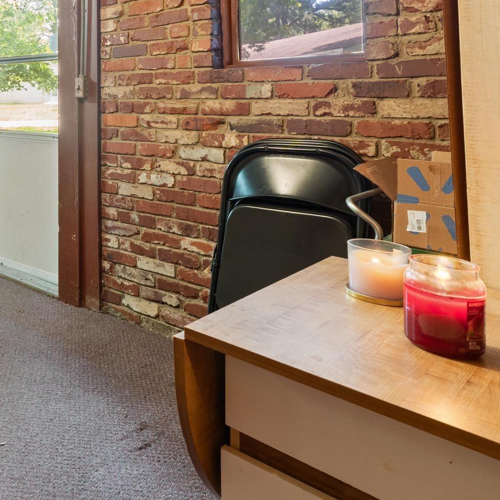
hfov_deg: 42.2
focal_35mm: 32
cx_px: -28
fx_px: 523
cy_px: 105
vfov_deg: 48.4
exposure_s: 2
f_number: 9
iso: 200
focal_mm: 10
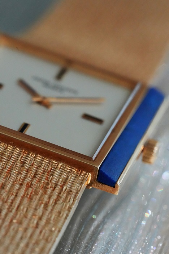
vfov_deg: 19.4
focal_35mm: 105
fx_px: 739
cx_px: 84
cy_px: 127
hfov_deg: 13.1
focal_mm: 105
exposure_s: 1/250
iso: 12800
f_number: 10
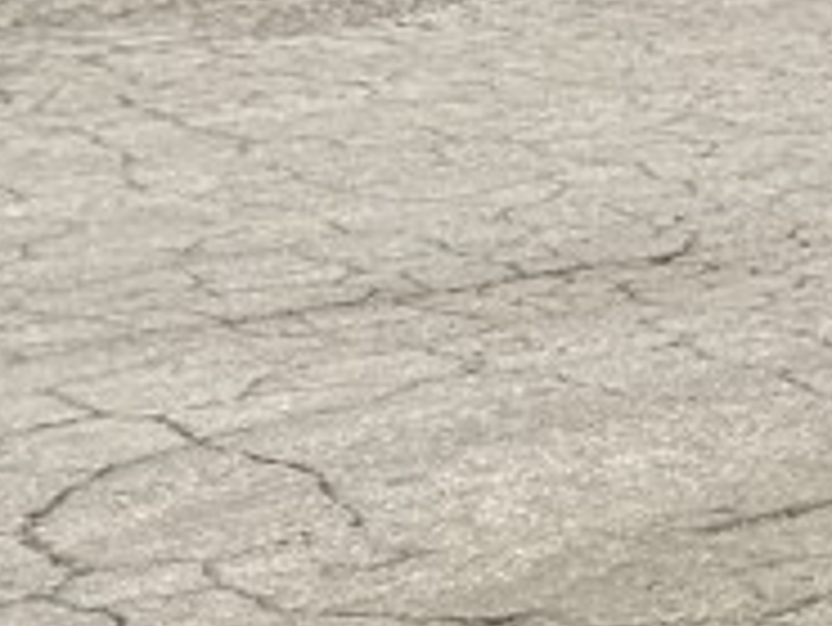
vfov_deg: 7.9
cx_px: 2842
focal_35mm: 180
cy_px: 1252
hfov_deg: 8.4
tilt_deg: -23.4
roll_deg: +2.7
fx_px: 4329
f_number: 1.5
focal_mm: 5.7
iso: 50
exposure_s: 1/380
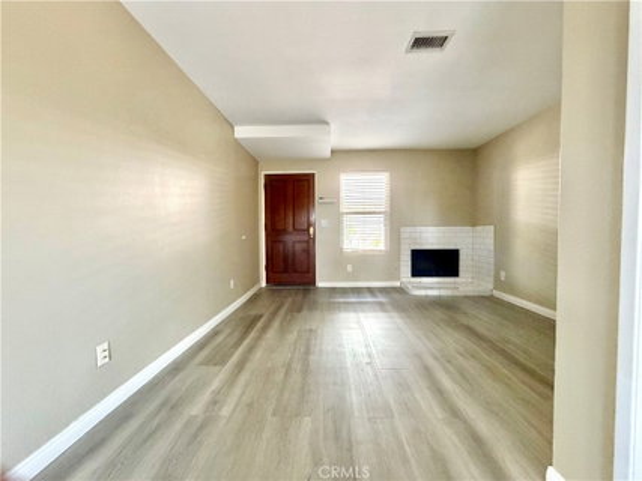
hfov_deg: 102.1
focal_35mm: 14
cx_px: 321
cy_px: 240
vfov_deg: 85.6
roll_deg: +1.0
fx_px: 260
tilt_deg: -3.2
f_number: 2.2
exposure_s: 1/60
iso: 400
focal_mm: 2.22
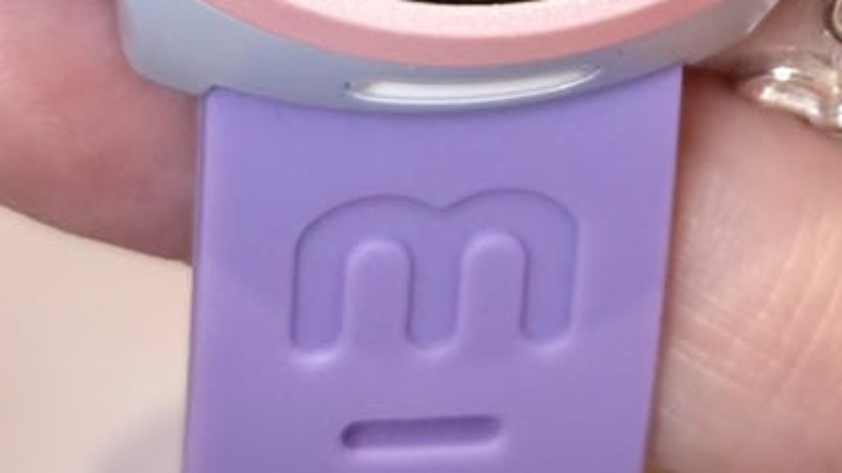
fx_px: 4465
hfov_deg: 10.8
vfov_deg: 5.9
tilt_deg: -73.4
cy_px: -562
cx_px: 584
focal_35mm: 200
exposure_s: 1/187
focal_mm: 6.76
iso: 125
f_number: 1.78
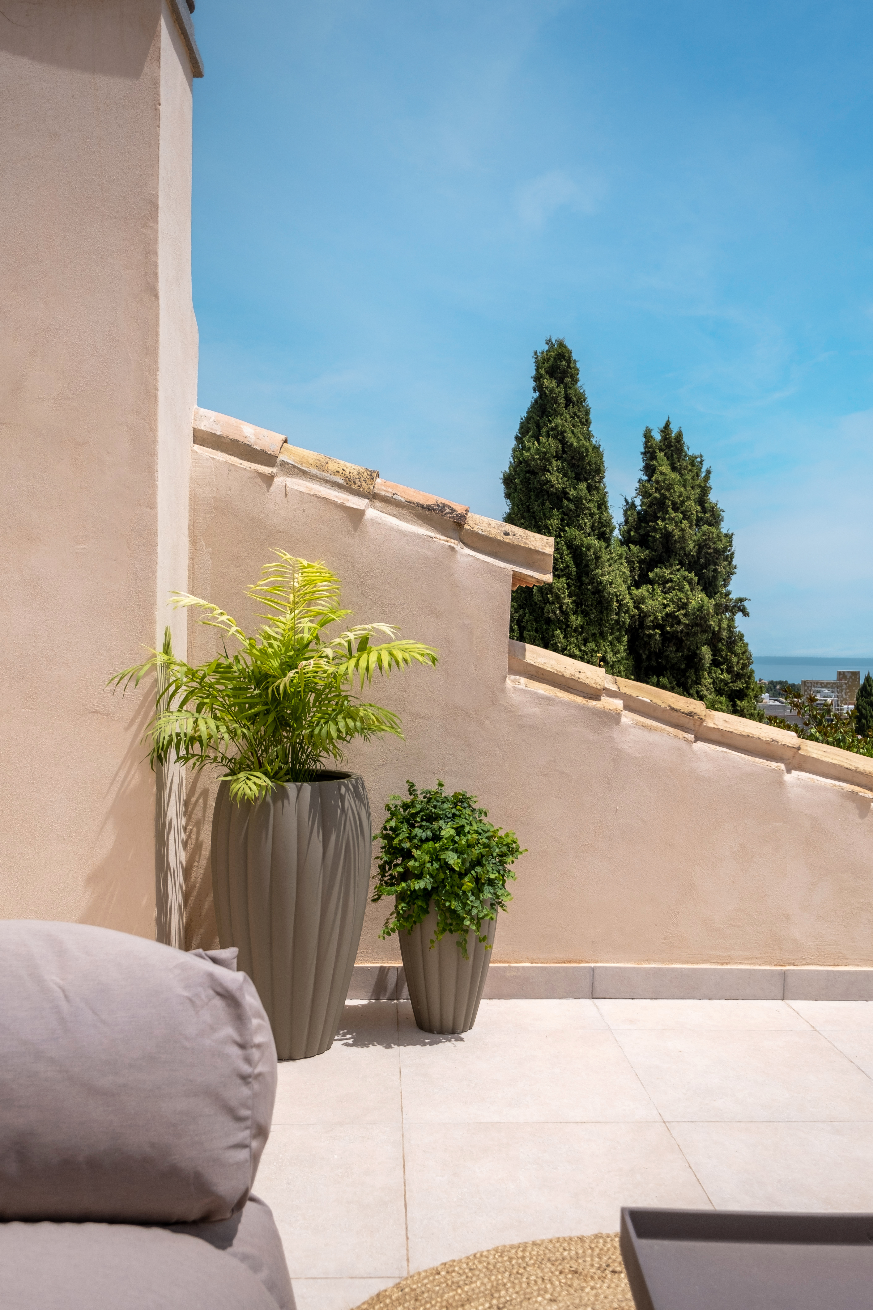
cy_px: 655
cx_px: 436
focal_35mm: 30
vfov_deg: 61.9
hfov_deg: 43.6
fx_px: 1091
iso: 160
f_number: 4
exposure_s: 1/2000
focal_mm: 20
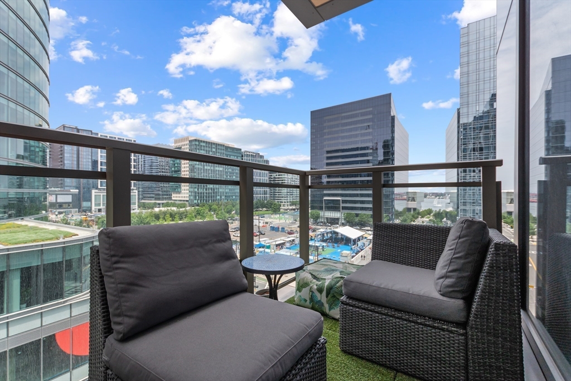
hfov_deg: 100.4
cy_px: 190
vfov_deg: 77.3
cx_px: 286
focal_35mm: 15
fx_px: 238
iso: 200
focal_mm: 10
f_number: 4.5
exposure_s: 1/2500
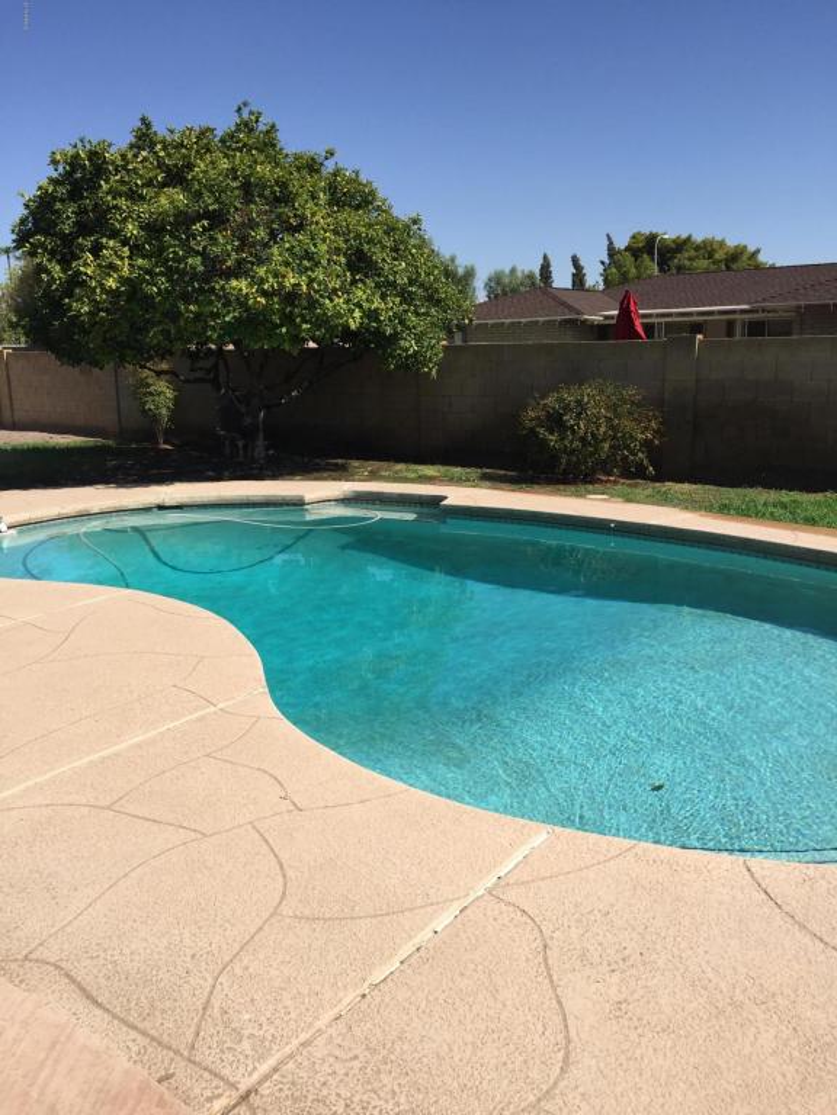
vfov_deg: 61.7
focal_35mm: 29
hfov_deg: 48.2
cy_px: 558
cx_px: 418
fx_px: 935
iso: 32
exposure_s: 1/2475
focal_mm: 4.15
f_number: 2.2
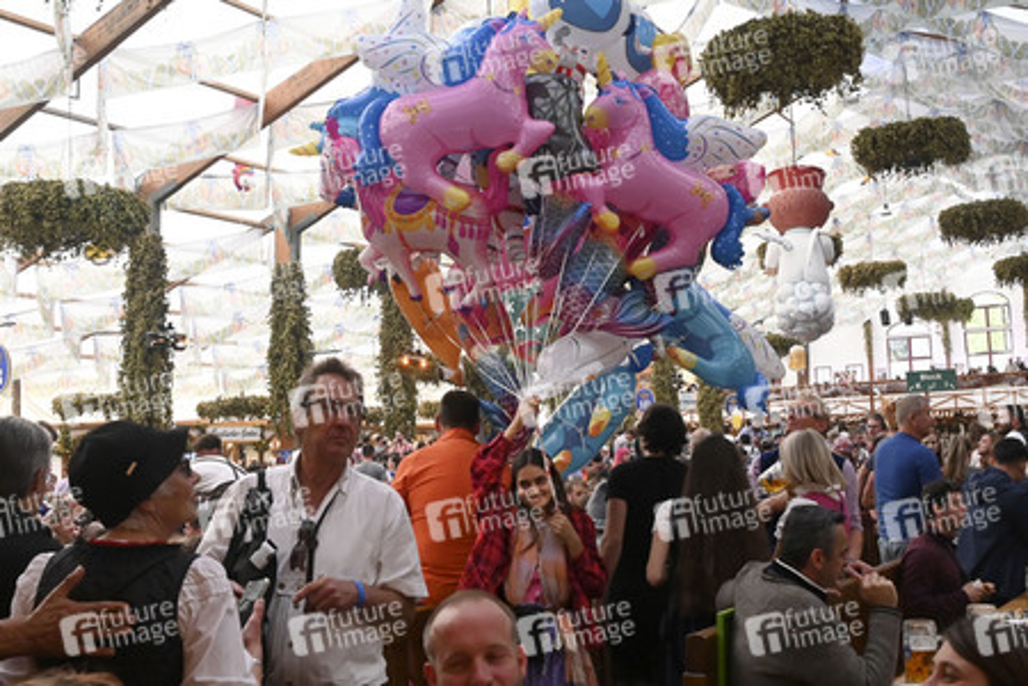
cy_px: 343
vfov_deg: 31.9
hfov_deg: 46.4
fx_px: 1199
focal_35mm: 42
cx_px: 514
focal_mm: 28
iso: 5000
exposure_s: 1/250
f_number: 8
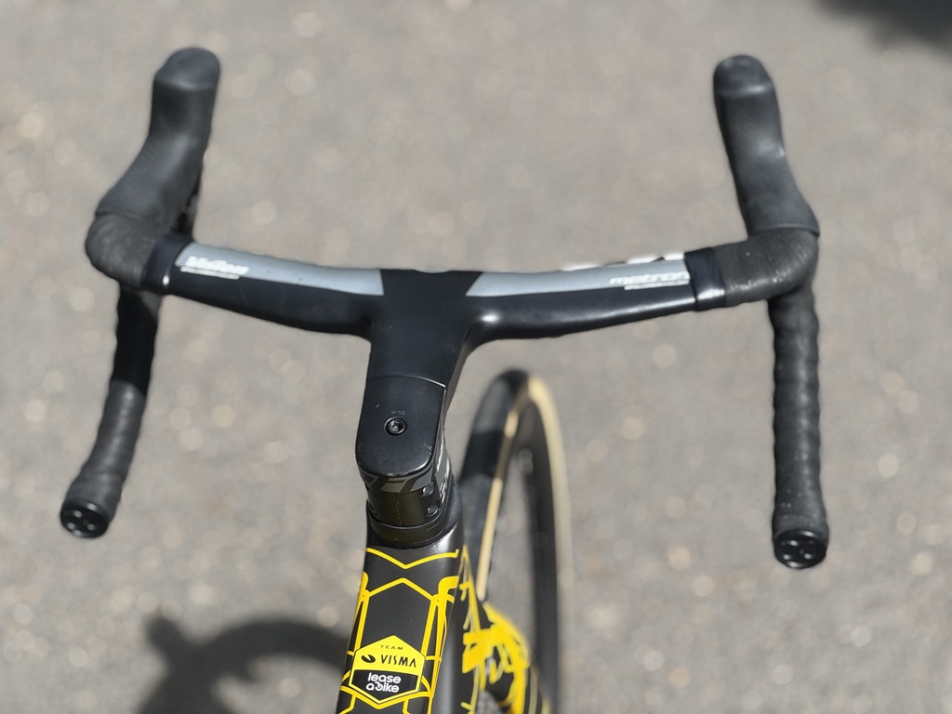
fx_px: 2118
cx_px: 476
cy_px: 357
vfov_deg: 19.1
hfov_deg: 25.3
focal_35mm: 77
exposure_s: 1/401
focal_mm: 9
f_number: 2.8
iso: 25
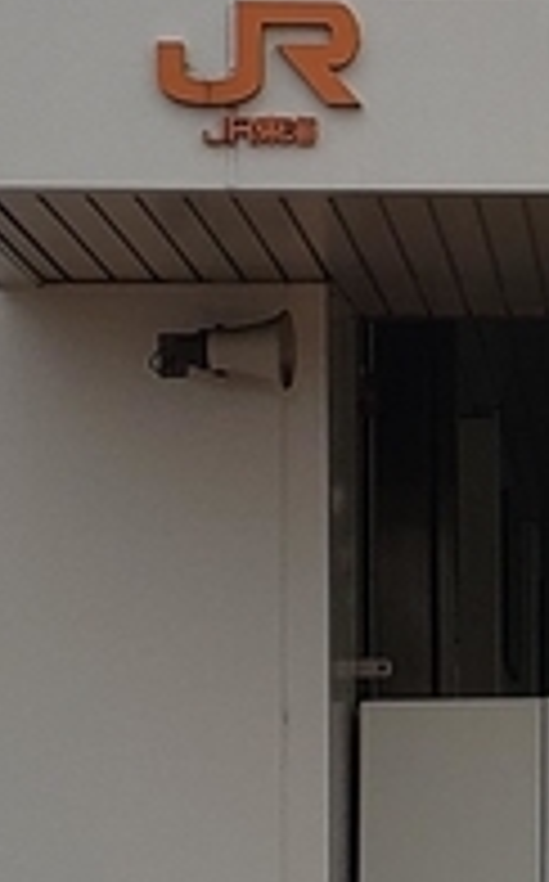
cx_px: 1390
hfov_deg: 7.2
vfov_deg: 12.4
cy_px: 423
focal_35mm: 169
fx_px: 4058
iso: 50
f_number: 2.4
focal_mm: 4.3
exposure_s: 1/947
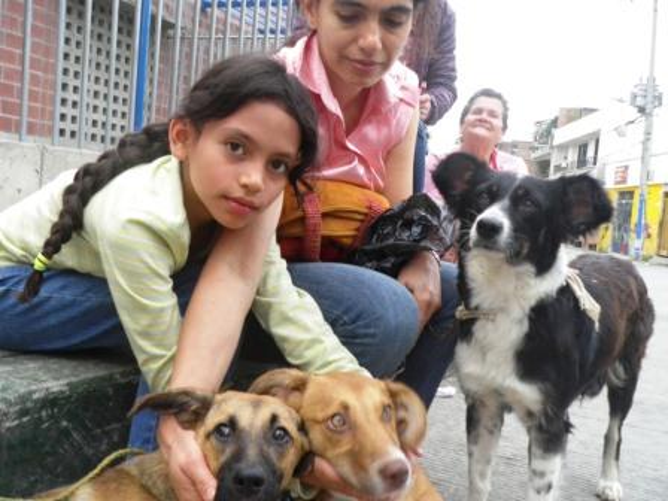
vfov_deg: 40.7
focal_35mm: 35
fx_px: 675
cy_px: 250
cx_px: 334
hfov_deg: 52.6
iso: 160
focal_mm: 6.2
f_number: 3.8
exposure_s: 1/60
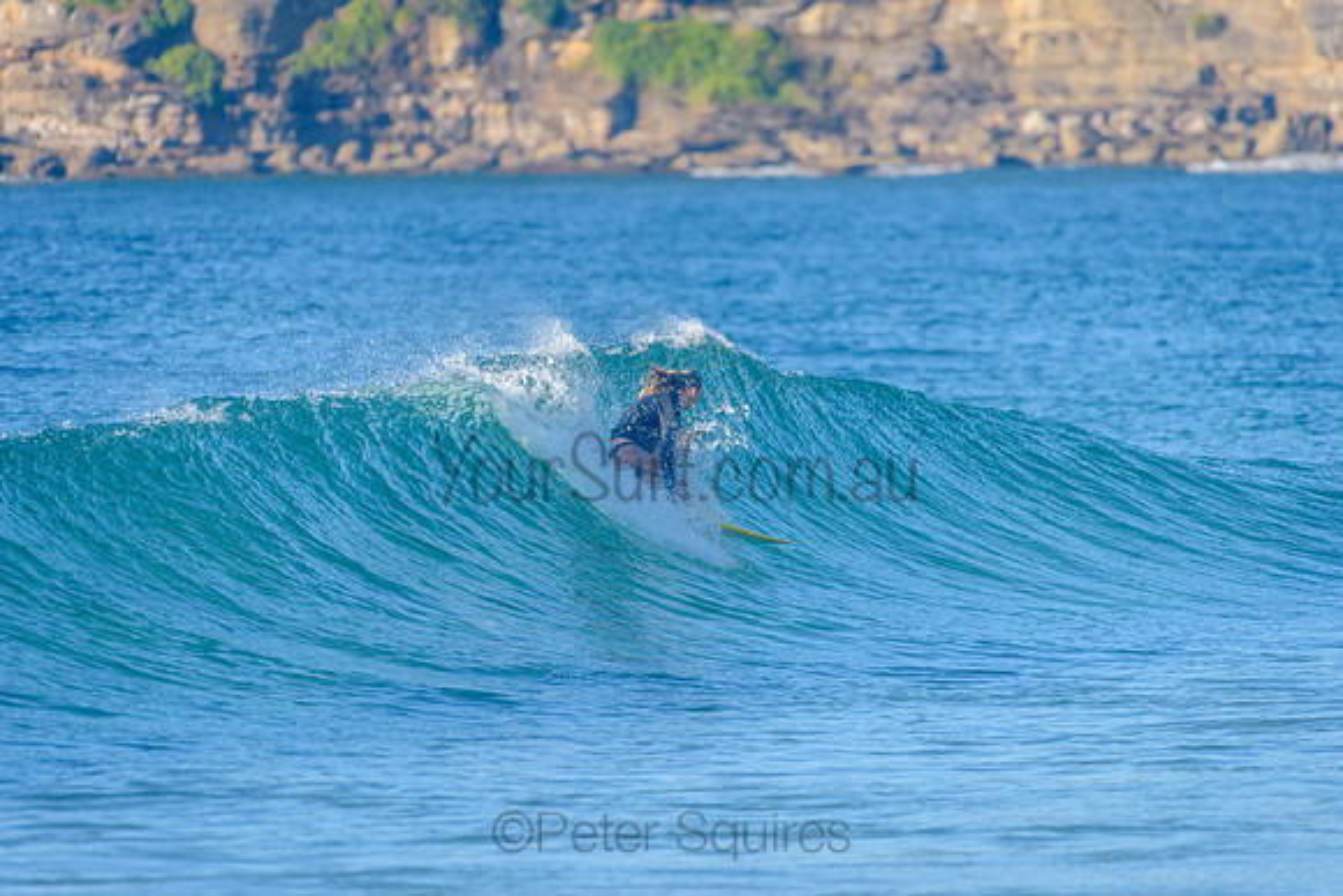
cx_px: 672
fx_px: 18667
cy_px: 448
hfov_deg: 4.1
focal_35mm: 500
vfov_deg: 2.7
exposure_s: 1/2000
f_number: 5.6
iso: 450
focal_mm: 500
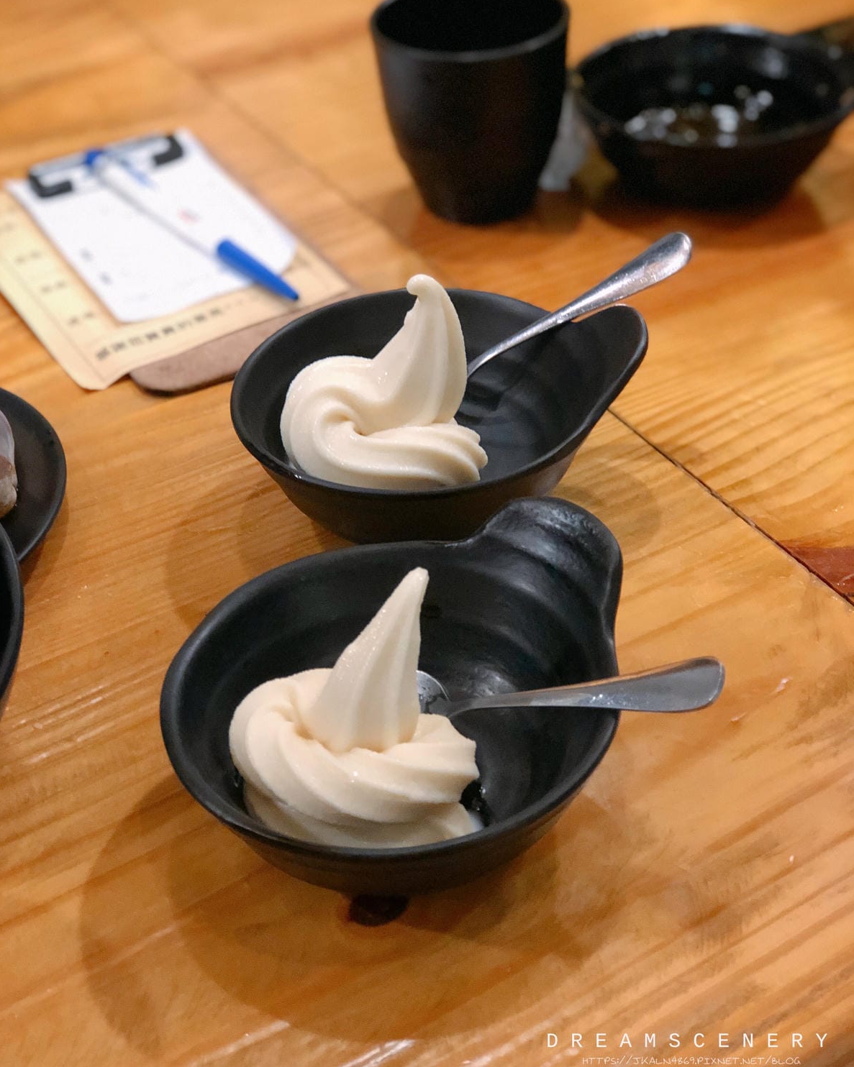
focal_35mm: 60
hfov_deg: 25.4
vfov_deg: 31.5
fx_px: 1896
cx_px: 424
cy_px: 514
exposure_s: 1/30
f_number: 2.8
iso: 640
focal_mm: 6.6
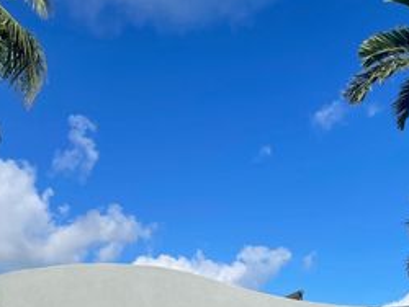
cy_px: 293
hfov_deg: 36.7
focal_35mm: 52
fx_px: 615
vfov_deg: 26.8
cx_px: 169
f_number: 1.6
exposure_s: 1/4292
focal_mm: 4.2
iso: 32
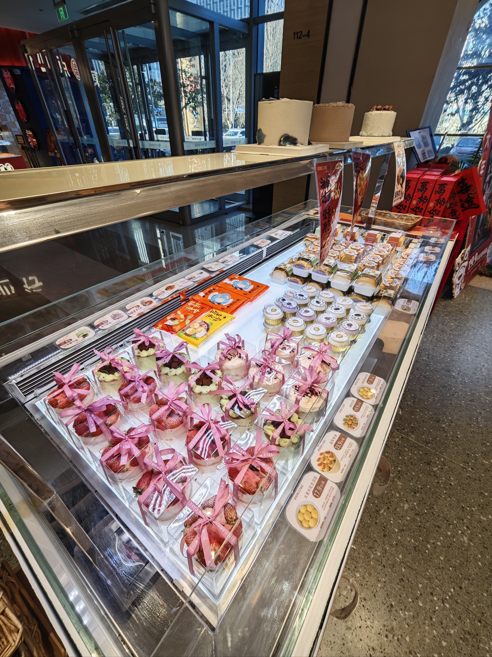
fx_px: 265
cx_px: 246
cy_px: 328
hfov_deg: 85.7
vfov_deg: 102.1
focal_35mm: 14
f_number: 2.2
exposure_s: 1/100
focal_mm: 2.16
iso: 125
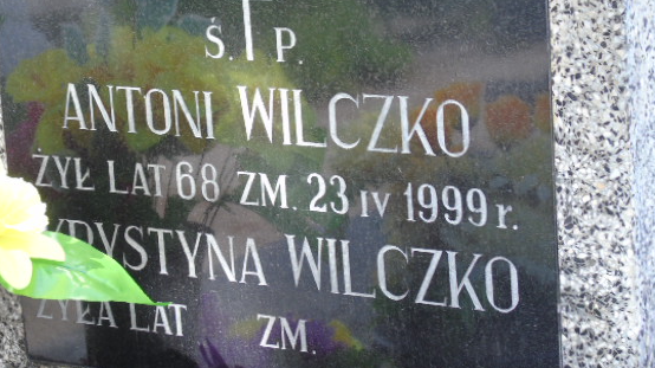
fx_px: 2361
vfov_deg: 8.9
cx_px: 279
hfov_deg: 15.8
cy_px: 176
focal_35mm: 136
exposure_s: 1/40
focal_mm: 19
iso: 80
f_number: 4.4
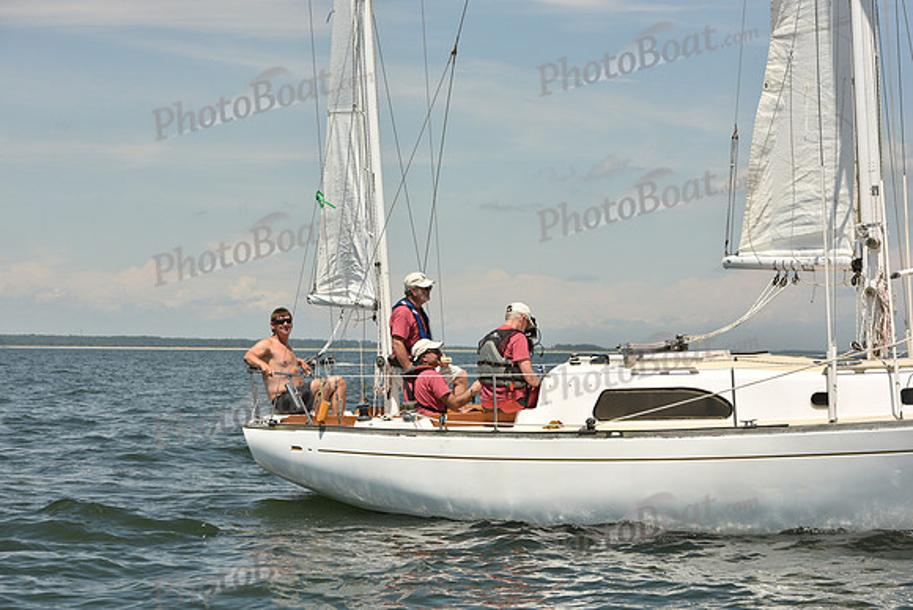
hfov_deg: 23.6
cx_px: 456
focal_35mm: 86
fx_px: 2181
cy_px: 305
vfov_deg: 15.9
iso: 320
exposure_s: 1/1600
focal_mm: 86
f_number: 9
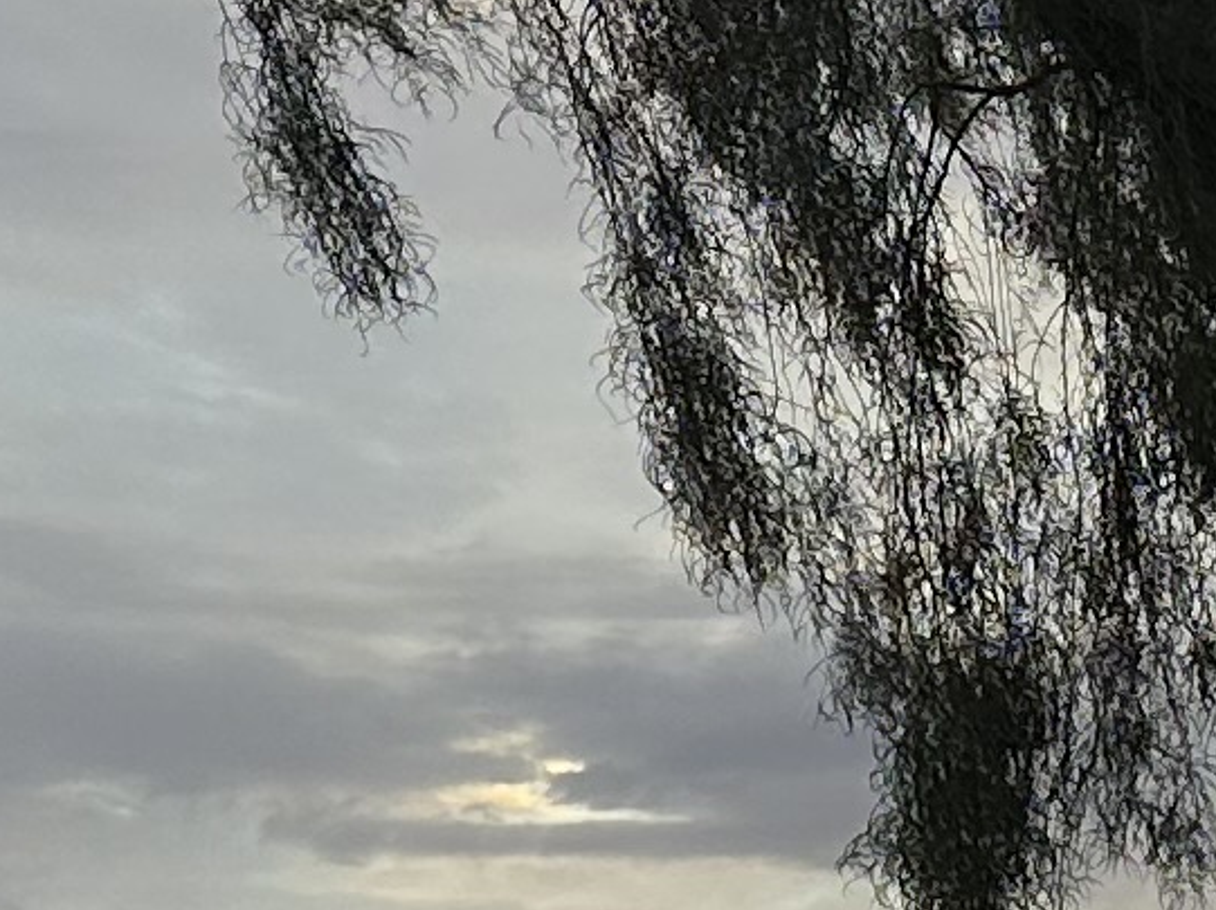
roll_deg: -1.4
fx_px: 6284
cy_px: 1305
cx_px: 1122
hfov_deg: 11.0
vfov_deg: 8.1
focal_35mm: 179
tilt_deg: +3.5
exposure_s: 1/541
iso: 80
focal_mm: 6.86
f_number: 1.78
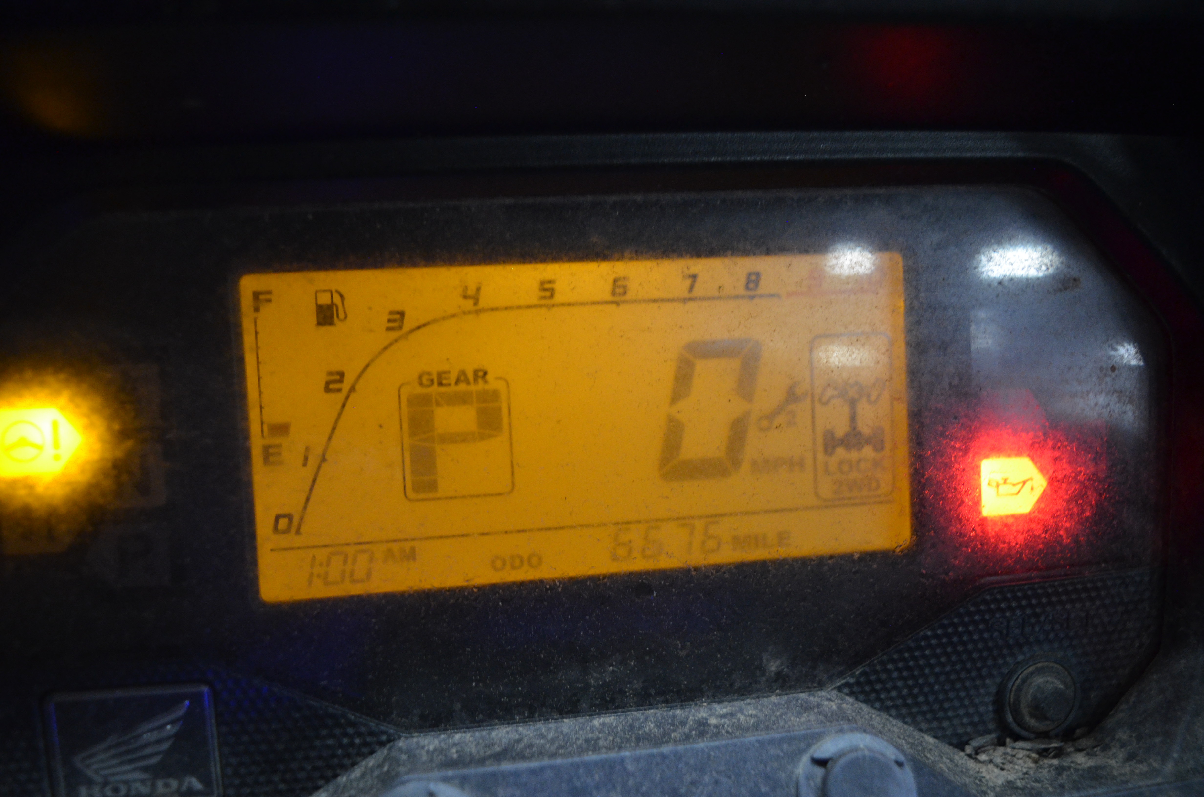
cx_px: 602
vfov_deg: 32.9
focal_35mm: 40
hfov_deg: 48.0
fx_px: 1352
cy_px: 398
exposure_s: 1/20
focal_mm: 27
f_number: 4
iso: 1600
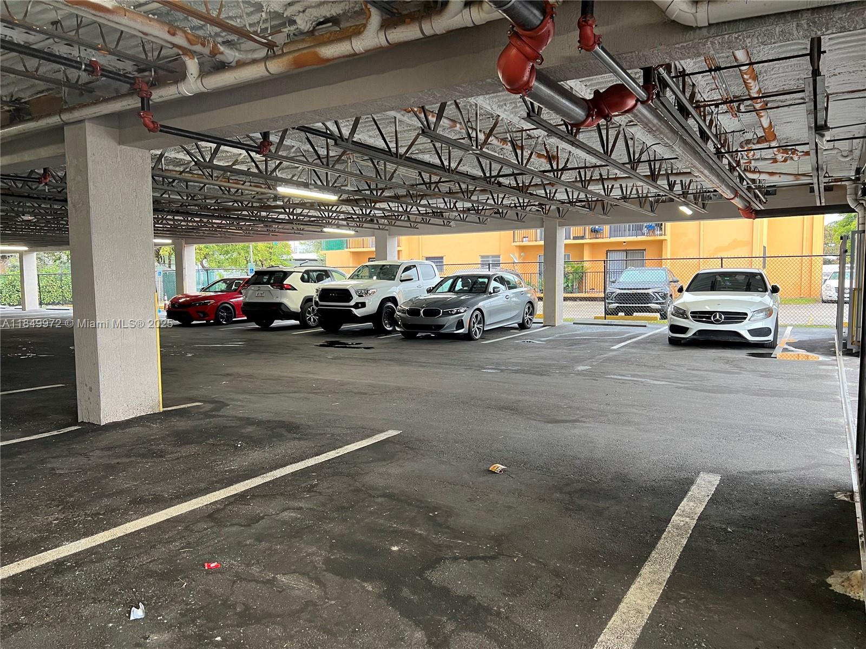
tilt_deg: -5.7
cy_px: 324
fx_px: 650
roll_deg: +0.4
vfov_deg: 53.1
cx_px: 433
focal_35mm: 26
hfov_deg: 67.3
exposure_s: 1/60
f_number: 1.5
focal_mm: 5.7
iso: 100
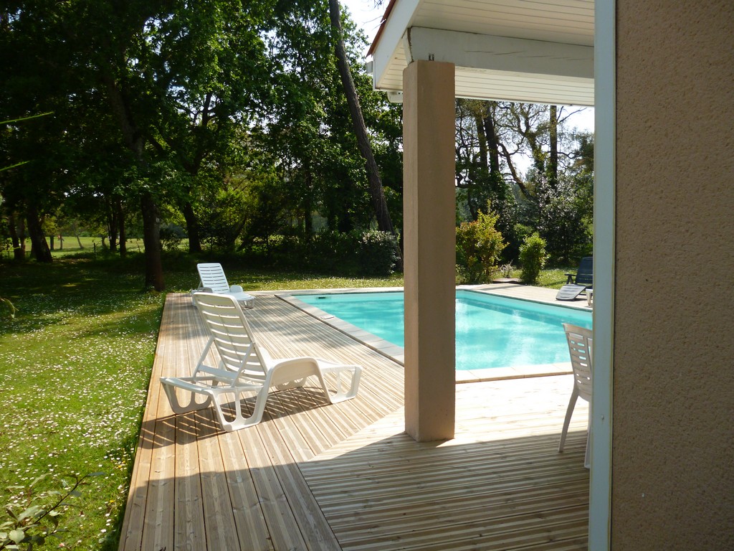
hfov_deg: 63.4
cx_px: 367
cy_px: 276
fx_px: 594
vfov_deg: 49.7
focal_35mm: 28
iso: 100
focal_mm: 5
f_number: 9
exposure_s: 1/80
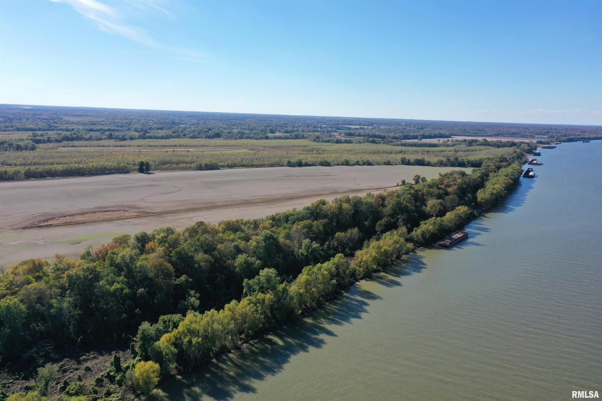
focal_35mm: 28
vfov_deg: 46.4
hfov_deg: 65.5
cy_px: 200
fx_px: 468
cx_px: 301
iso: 100
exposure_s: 1/400
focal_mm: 10.26
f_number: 6.3
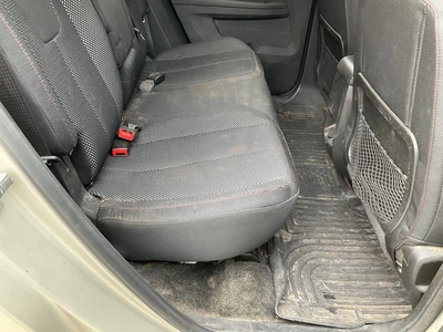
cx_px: 222
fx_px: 371
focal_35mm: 29
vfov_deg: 48.2
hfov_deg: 61.7
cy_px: 166
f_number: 1.8
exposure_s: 1/91
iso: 64
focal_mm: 3
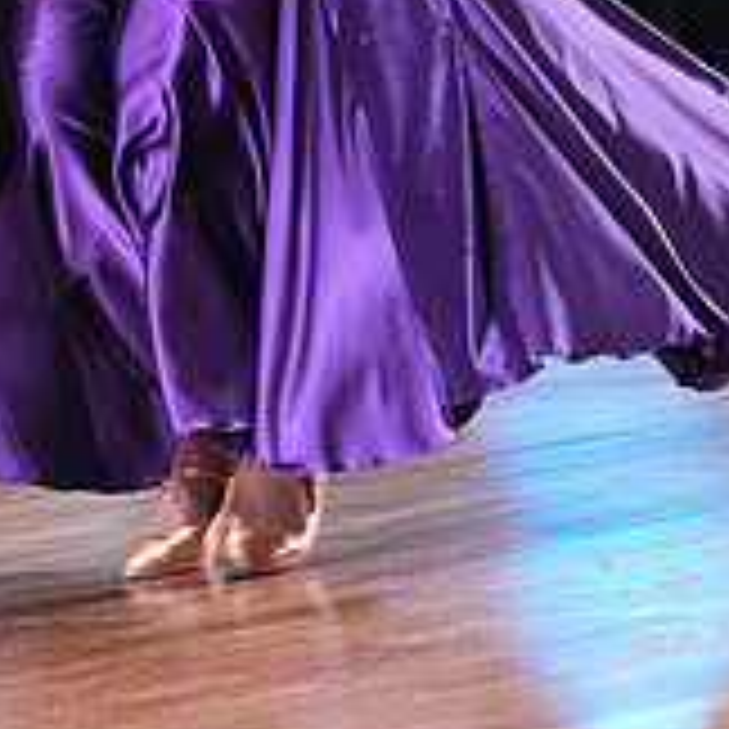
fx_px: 9292
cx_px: -83
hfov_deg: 4.5
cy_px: -342
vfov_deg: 4.5
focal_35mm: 390
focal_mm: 128
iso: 6400
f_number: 4
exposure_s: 1/400
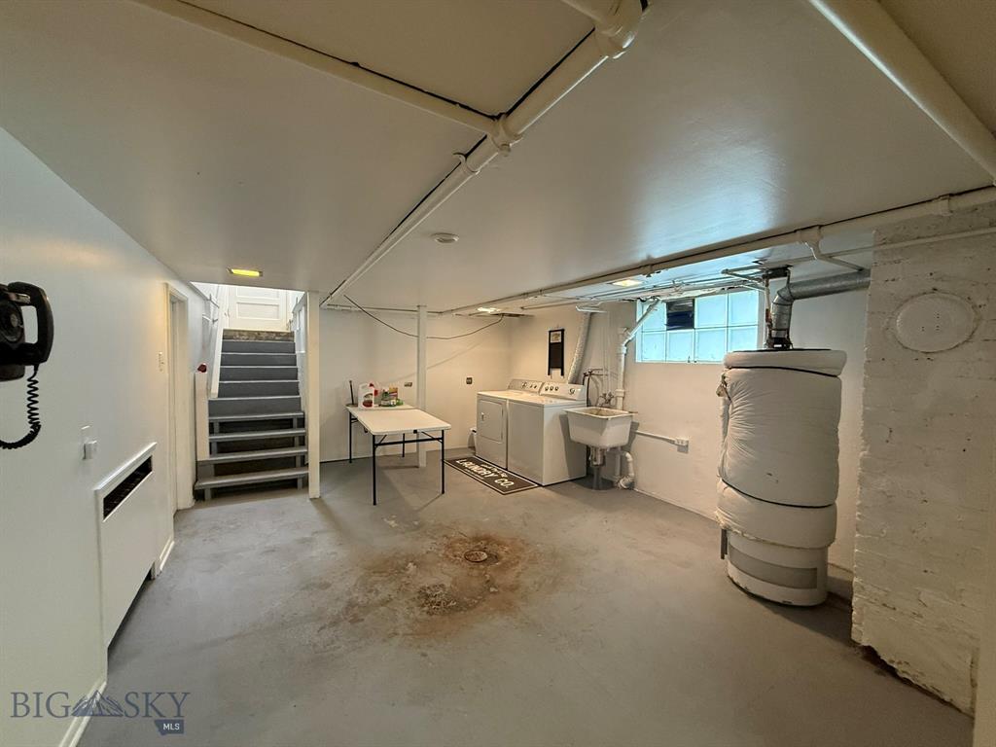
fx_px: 403
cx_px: 498
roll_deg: -0.9
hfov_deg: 102.1
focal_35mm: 14
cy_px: 374
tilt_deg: -2.1
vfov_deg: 85.7
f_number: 2.2
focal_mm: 2.22
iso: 400
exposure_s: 1/60
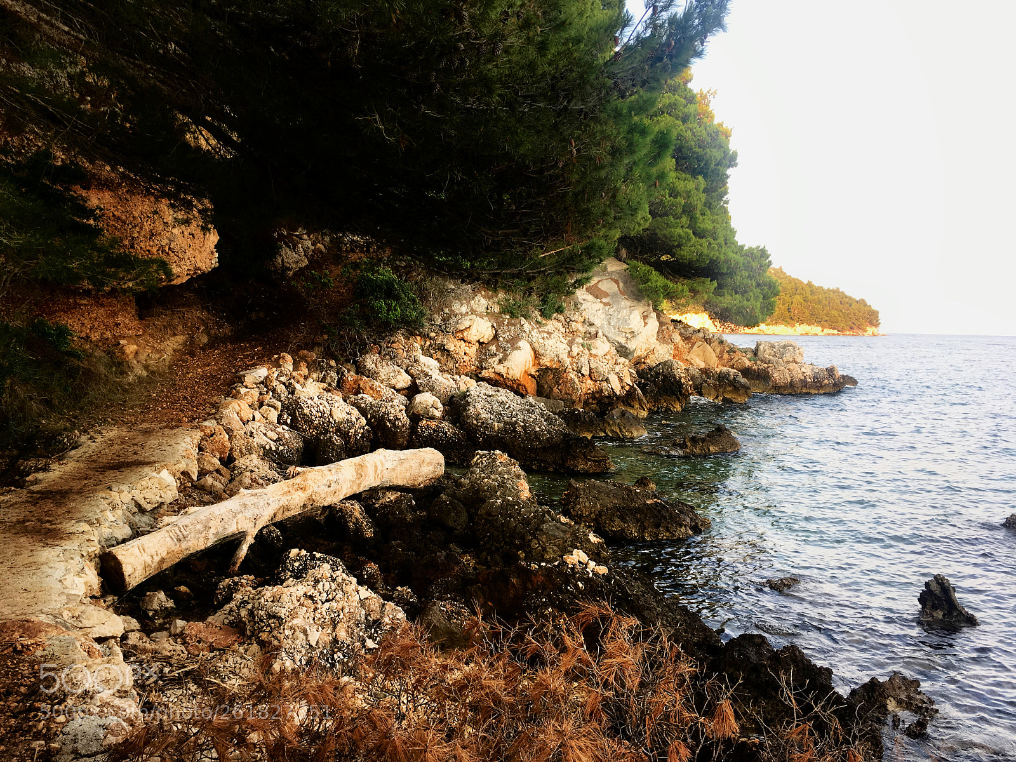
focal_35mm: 29
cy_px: 381
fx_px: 851
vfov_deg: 48.2
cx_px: 508
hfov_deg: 61.7
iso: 25
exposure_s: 1/122
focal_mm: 4.2
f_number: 2.2
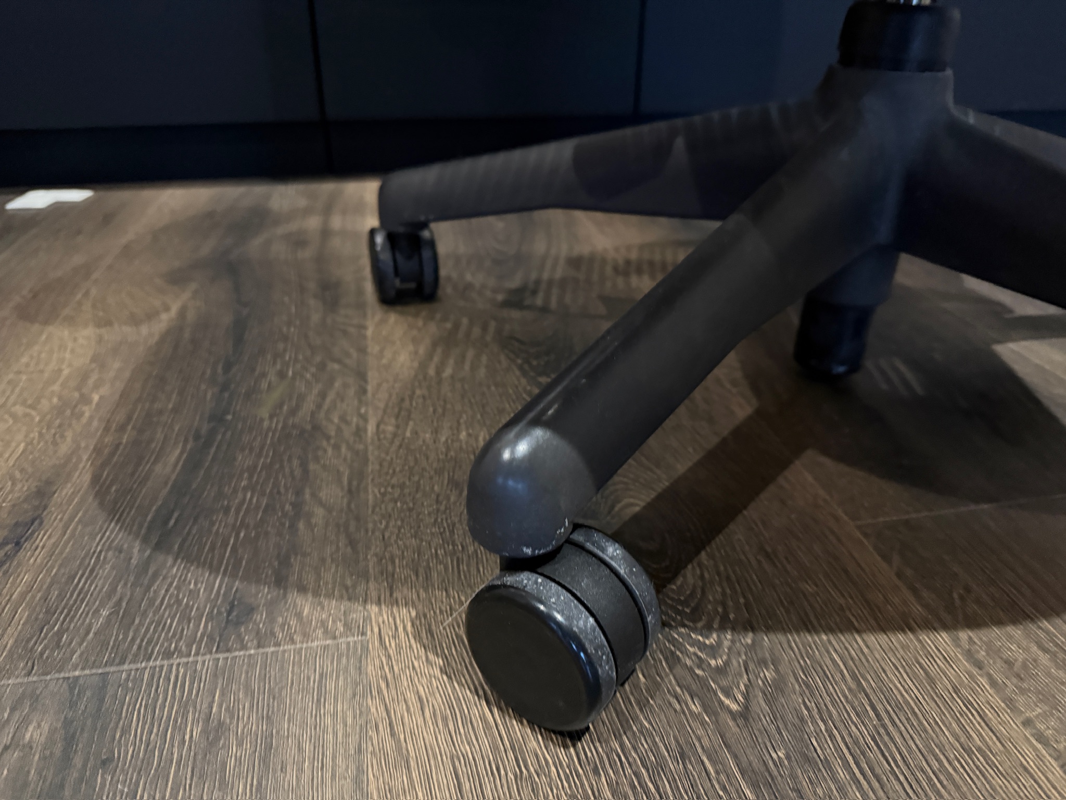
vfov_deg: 56.8
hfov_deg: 71.6
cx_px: 533
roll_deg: -1.3
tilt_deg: -28.5
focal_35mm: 24
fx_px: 739
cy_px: 400
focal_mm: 6.76
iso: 1250
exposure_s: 1/30
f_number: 1.78
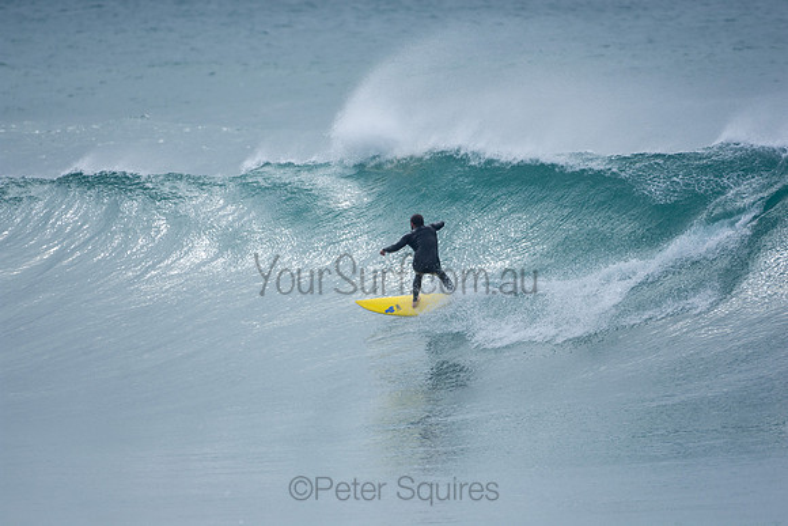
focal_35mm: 750
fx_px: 16420
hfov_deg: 2.7
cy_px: 263
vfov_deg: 1.8
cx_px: 394
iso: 125
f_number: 5.6
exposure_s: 1/800
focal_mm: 500
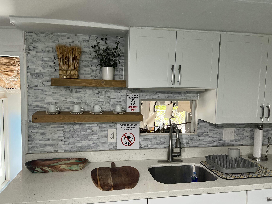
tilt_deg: -6.3
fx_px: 204
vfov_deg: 53.1
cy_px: 102
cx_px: 136
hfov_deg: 67.3
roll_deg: -1.0
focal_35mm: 26
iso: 125
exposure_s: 1/120
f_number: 1.5
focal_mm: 5.7
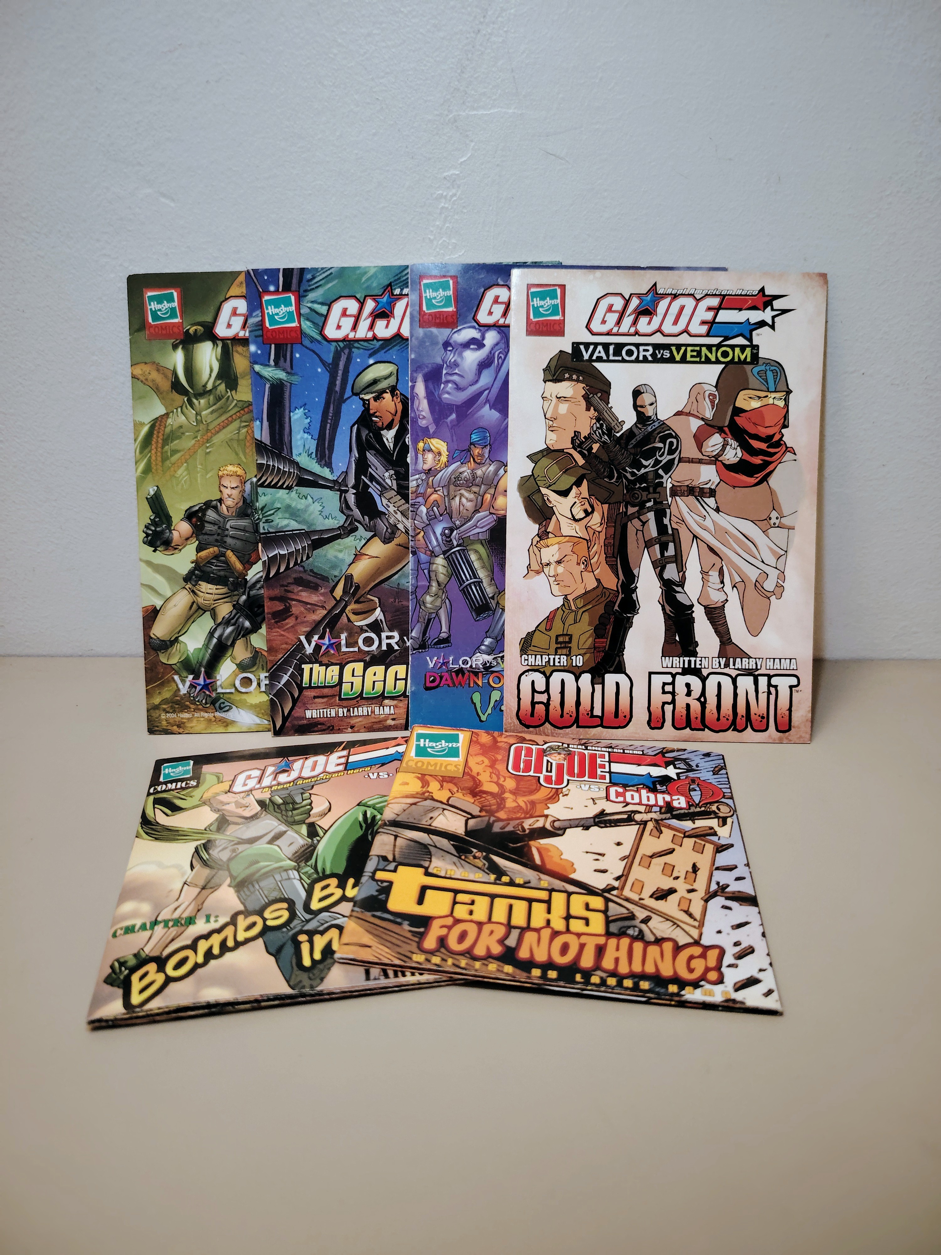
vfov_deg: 71.6
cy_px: 628
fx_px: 870
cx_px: 470
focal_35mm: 24
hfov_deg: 56.8
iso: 1250
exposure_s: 1/50
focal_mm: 5.25
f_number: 1.75
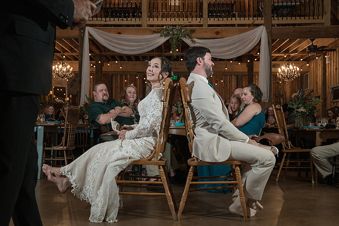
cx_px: 168
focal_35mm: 41
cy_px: 116
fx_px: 386
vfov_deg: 32.6
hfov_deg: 47.4
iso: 2000
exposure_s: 1/200
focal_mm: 38
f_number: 5.6
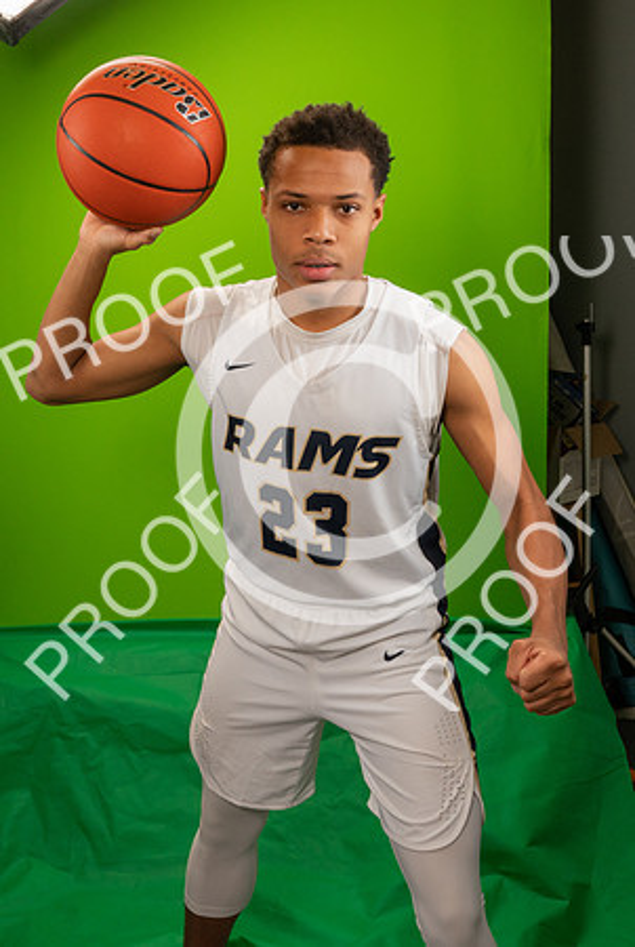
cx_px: 222
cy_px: 375
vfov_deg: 43.6
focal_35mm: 45
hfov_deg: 30.0
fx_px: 1177
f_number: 20
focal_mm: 24
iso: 800
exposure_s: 1/60
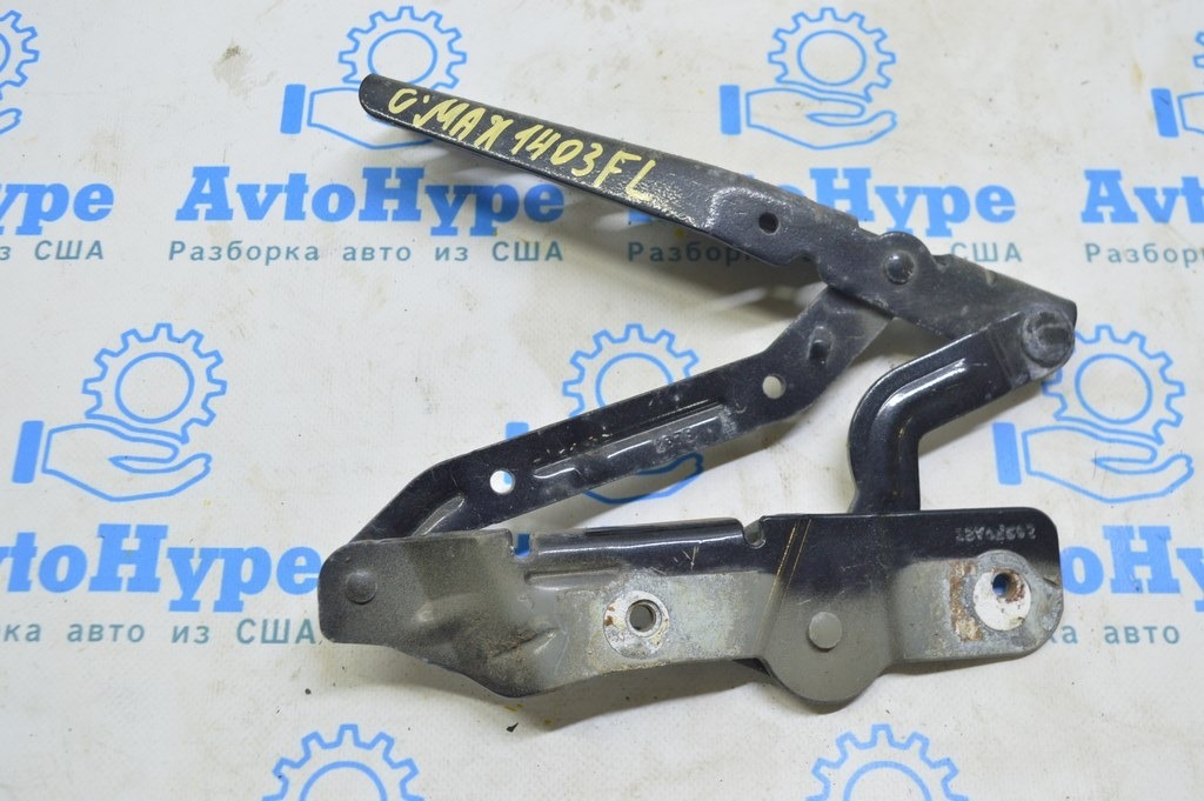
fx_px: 1303
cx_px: 602
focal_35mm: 39
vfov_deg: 34.2
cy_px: 400
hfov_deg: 49.6
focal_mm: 26
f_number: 5.6
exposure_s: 1/20
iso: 400
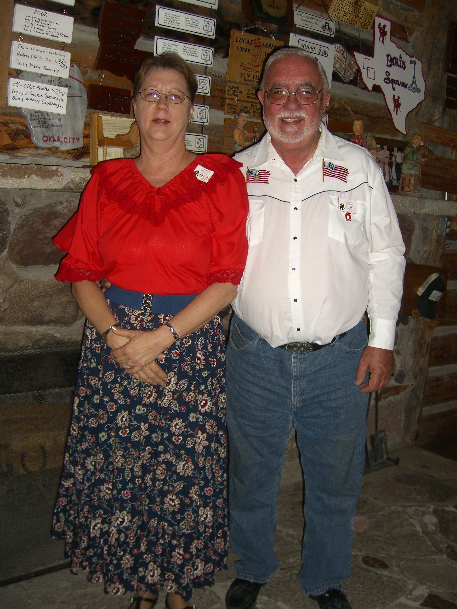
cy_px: 304
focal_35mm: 38
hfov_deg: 37.7
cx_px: 228
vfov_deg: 49.0
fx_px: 669
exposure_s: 1/60
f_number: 2.8
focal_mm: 7.9
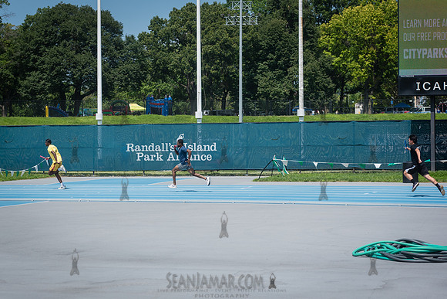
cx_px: 196
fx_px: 1120
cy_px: 153
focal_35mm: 90
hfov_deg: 22.6
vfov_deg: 15.2
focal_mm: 80
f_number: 4.5
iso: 250
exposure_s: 1/2000
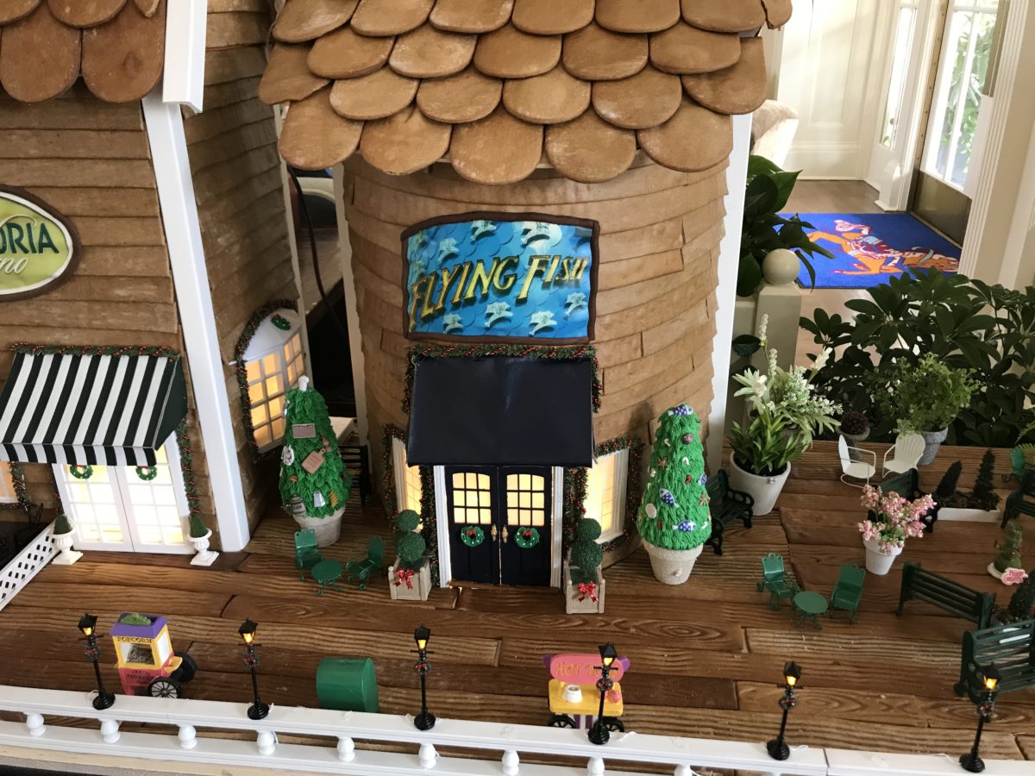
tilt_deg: -23.6
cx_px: 518
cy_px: 388
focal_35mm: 28
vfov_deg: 49.7
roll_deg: +1.0
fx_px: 837
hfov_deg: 63.4
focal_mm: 3.99
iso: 40
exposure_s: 1/15
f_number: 1.8
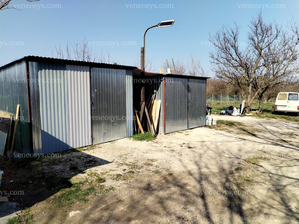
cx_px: 150
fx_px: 250
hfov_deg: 61.7
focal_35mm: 29
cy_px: 112
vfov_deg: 48.2
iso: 100
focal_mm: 4.75
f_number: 1.8
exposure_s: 1/1400
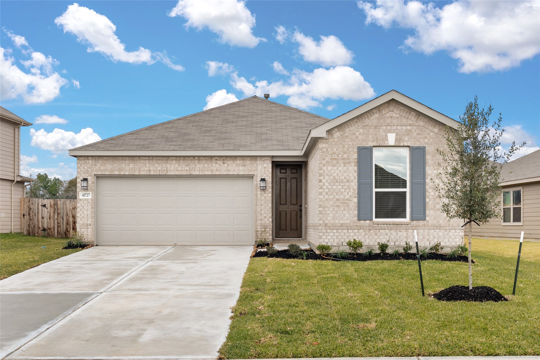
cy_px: 180
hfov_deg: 46.4
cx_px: 270
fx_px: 630
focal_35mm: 42
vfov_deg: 31.9
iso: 320
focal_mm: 28
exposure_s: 1/160
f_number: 9
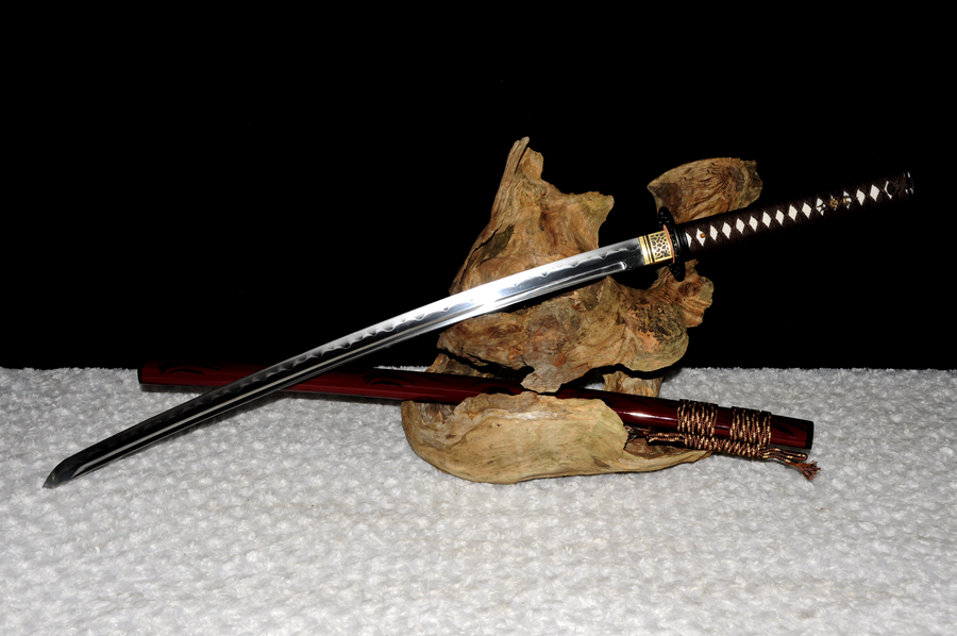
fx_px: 1115
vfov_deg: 31.8
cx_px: 478
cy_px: 318
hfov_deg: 46.4
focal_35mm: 42
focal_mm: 28
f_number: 10
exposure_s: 1/160
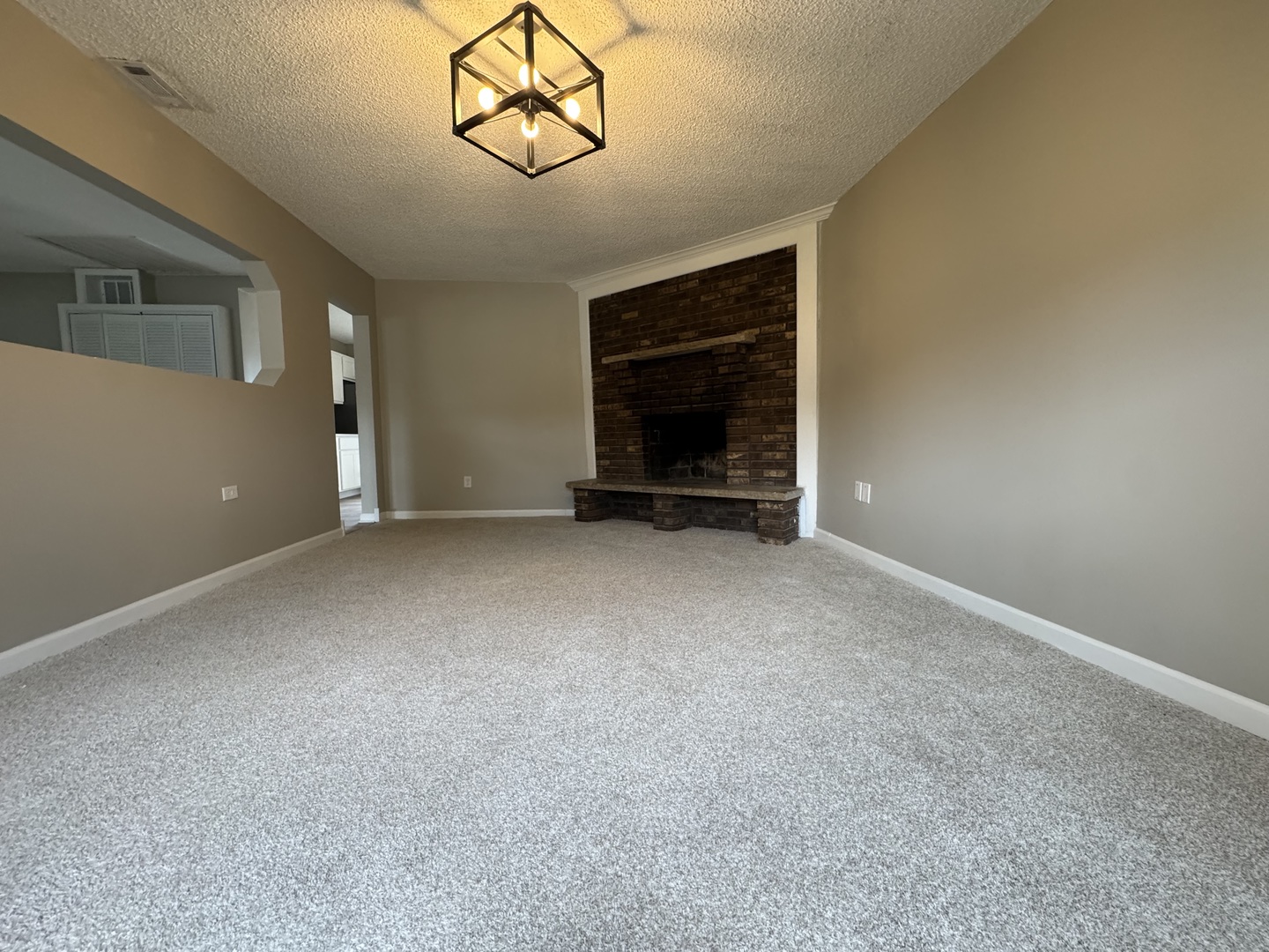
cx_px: 634
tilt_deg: -4.0
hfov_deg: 102.1
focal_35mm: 14
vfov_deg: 85.7
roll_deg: +1.3
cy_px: 476
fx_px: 513
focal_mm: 2.22
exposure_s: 1/120
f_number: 2.2
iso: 320
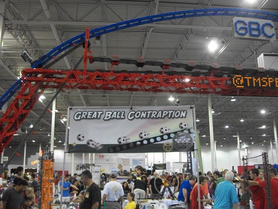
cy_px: 104
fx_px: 289
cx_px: 139
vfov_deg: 39.7
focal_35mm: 36
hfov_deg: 51.4
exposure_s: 1/60
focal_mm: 6
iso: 540
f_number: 2.7
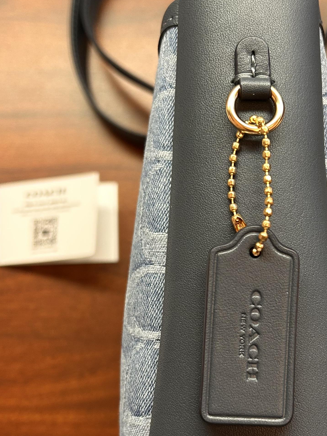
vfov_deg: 34.8
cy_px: 261
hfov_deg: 26.2
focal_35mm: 55
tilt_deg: -82.1
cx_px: 243
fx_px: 693
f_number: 1.5
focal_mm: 5.7
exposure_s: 1/60
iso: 100
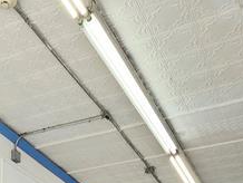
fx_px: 429
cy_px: 373
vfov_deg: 17.1
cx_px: 35
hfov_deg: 30.5
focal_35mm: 61
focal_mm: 2.2
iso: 64
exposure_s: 1/120
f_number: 2.2
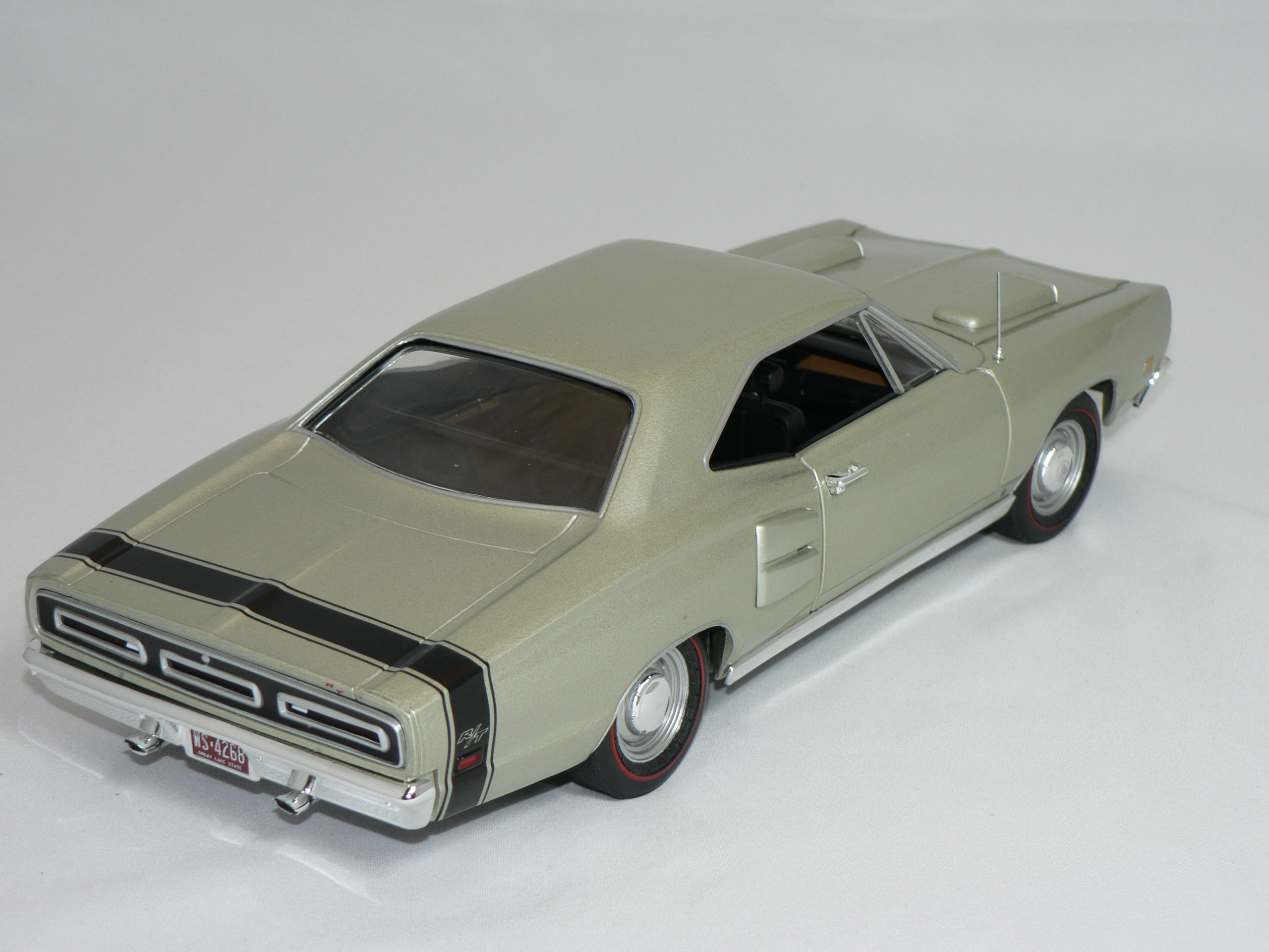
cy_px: 476
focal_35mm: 77
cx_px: 634
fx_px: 2823
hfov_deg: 25.3
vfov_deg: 19.1
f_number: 3.2
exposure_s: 1/60
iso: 80
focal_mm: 12.9
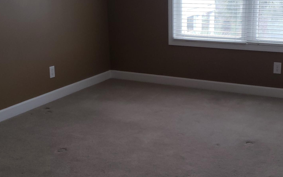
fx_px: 447
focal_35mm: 58
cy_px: 80
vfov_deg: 22.4
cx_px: 178
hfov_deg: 34.9
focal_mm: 4.3
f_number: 1.5
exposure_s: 1/60
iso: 64
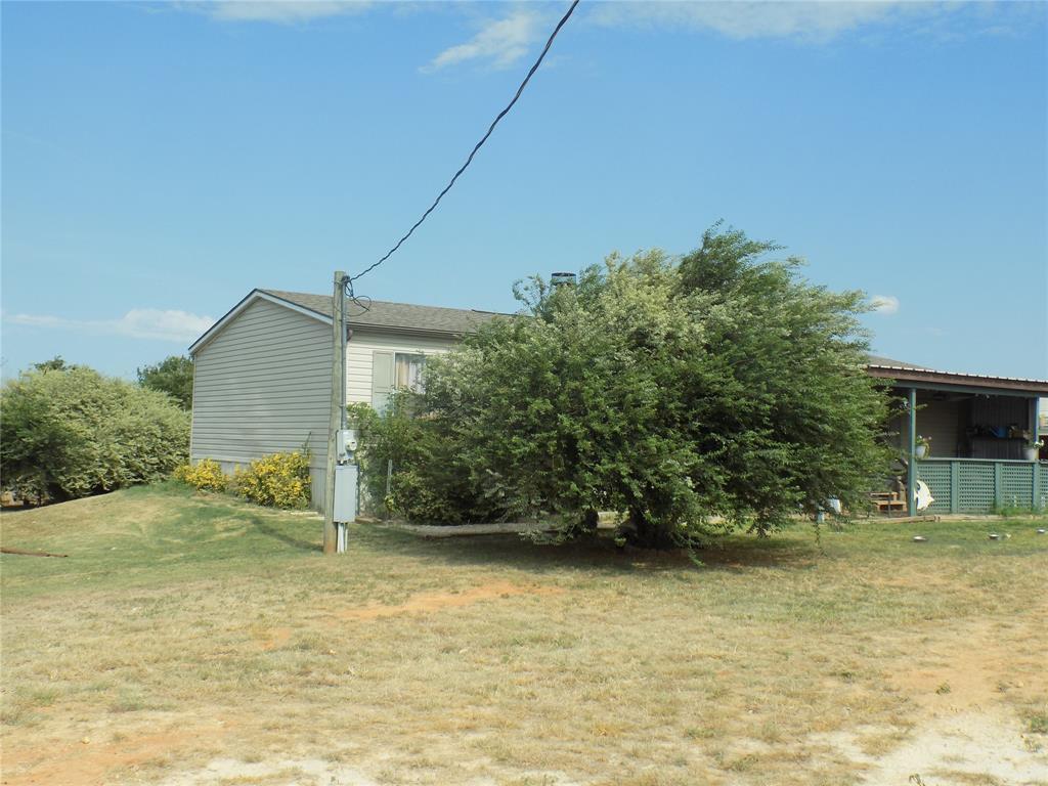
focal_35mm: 37
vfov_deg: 38.7
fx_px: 1120
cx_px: 524
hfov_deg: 50.1
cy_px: 393
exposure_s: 1/800
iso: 80
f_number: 3.5
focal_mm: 6.6
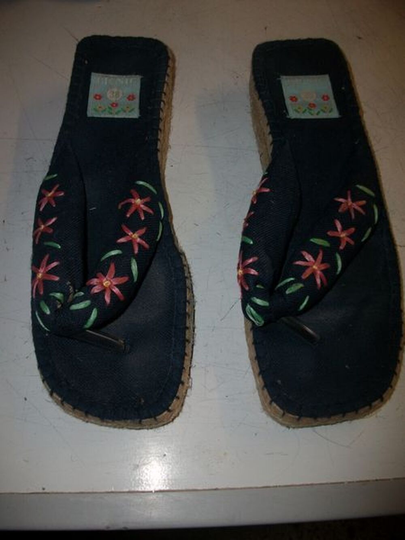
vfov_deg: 56.8
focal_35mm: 32
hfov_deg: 44.2
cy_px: 270
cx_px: 202
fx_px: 499
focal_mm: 5.7
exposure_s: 1/40
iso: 80
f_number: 2.9
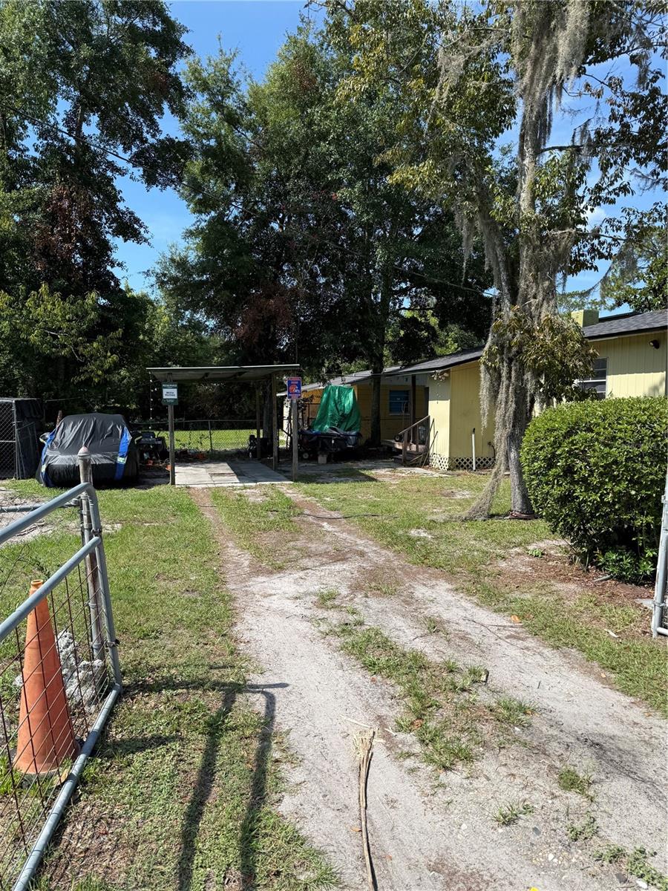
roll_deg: -1.6
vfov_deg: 71.6
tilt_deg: -3.0
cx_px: 334
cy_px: 446
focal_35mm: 24
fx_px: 618
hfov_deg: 56.8
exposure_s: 1/2907
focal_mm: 6.76
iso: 80
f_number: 1.78
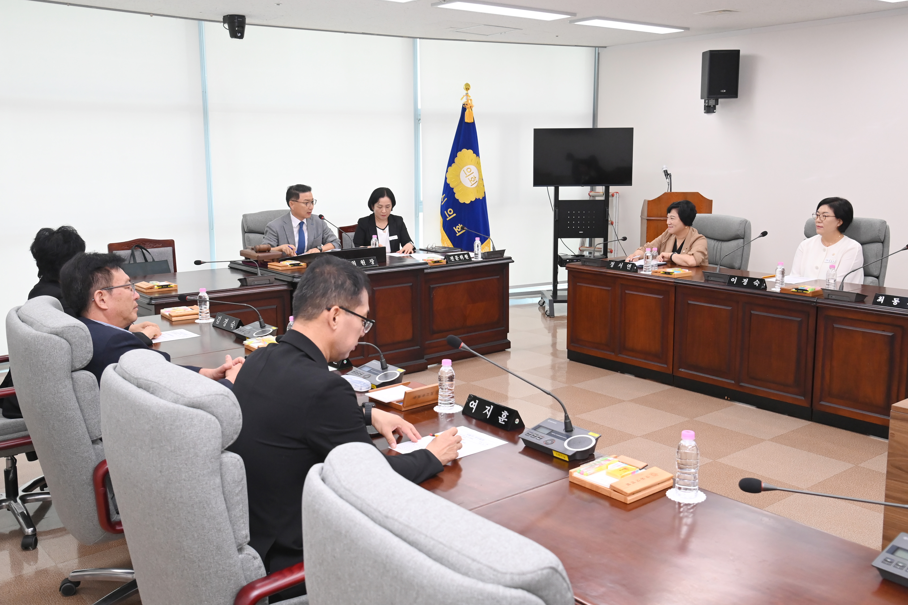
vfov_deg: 38.9
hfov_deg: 55.8
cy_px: 302
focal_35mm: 34
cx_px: 454
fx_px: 857
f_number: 6.3
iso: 3200
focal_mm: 34
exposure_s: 1/250
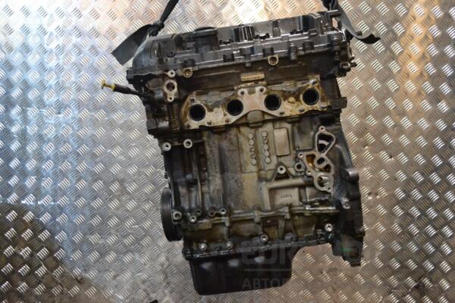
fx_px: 417
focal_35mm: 33
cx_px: 228
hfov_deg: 57.2
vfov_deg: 40.0
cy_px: 152
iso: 3200
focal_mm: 22
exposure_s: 1/125
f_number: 5.6
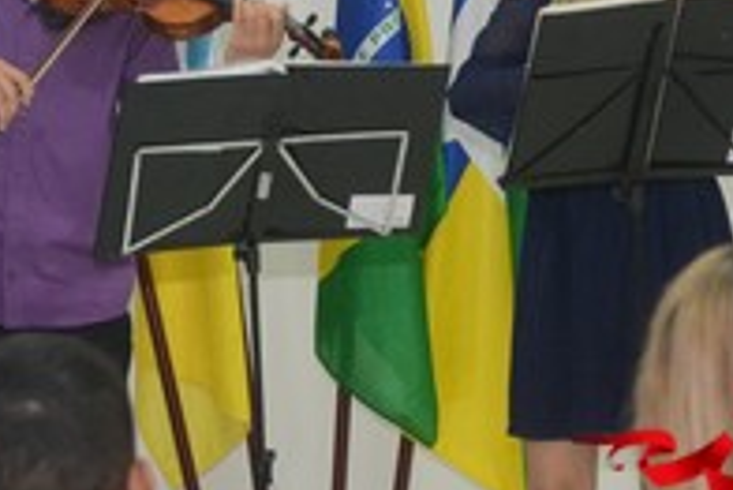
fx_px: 4910
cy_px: 105
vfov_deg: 5.7
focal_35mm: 241
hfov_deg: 8.5
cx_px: 247
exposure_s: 1/80
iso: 1600
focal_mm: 70
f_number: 5.3
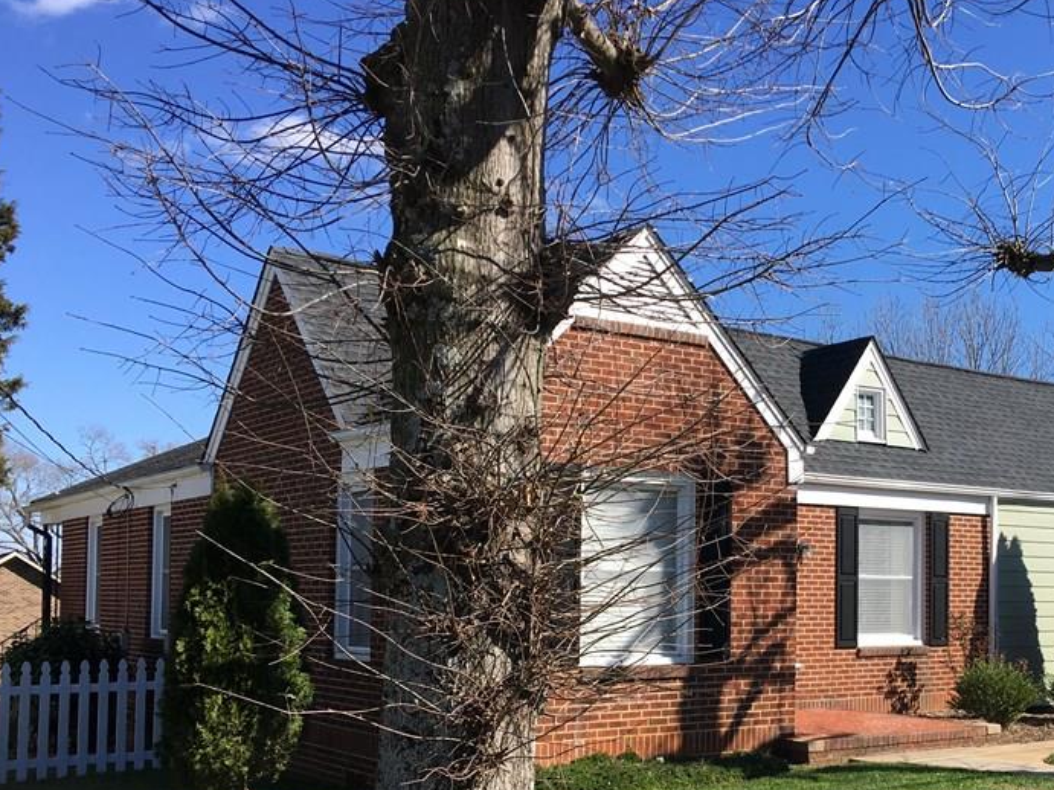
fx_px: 1309
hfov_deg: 42.9
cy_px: 564
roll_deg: -1.2
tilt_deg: +3.8
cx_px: 744
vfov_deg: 33.1
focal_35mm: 43
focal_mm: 4.15
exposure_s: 1/1054
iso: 25
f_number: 2.2
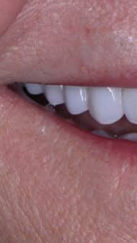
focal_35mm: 202
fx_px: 1304
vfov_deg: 10.7
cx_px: 123
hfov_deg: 6.0
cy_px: 122
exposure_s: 1/250
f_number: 22
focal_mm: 85
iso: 100
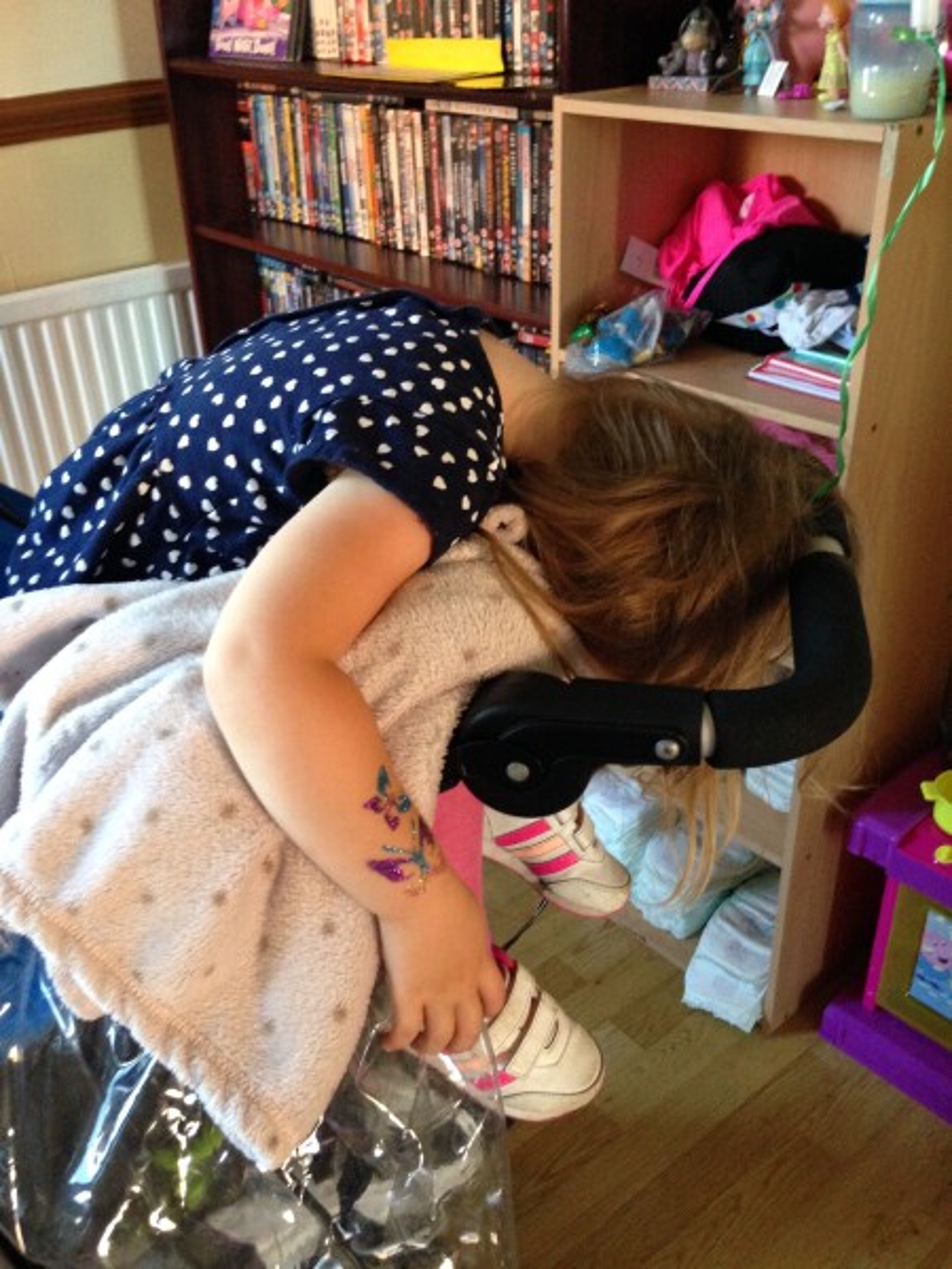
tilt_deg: -28.9
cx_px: 476
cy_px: 634
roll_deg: +2.3
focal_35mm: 33
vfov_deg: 55.4
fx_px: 1210
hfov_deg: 42.9
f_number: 2.4
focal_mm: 4.12
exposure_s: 1/20
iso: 250
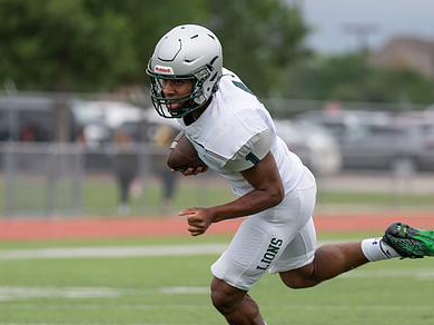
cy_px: 163
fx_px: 5952
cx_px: 248
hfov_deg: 4.2
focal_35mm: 475
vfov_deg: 3.1
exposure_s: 1/1250
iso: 250
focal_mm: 176
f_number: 2.8
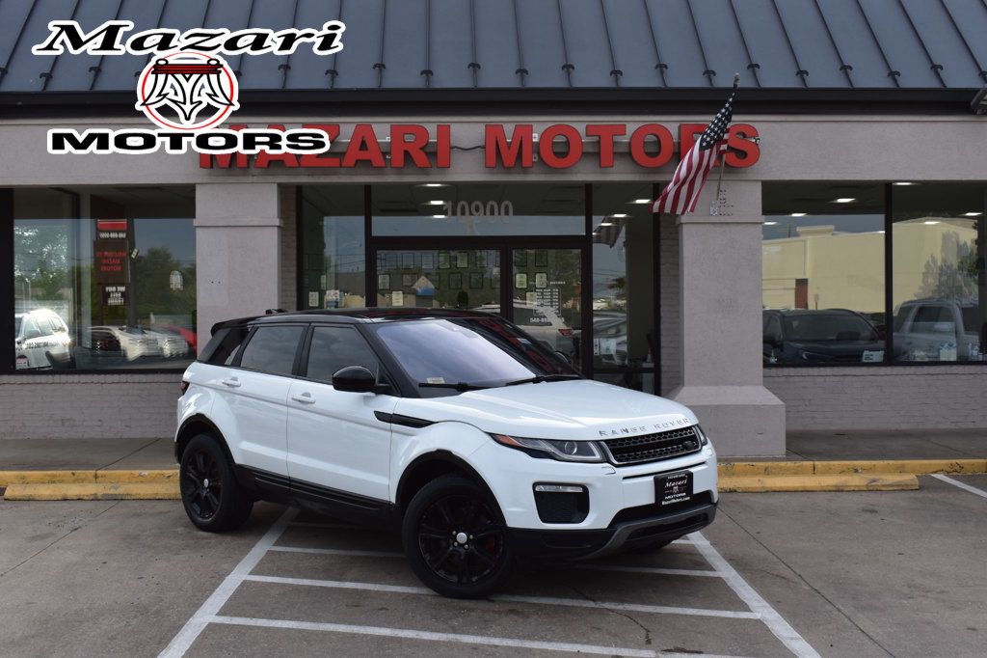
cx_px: 494
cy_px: 329
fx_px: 1192
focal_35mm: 44
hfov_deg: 45.0
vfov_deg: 30.8
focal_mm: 29
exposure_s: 1/250
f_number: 10
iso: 400
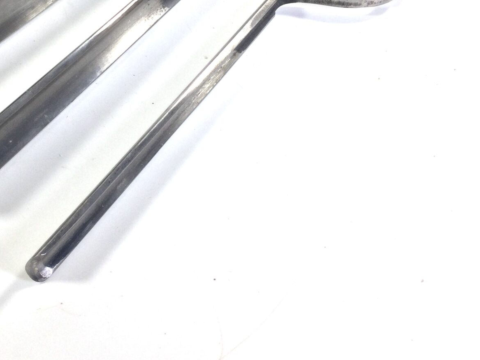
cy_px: 72
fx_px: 707
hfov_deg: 36.4
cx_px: 105
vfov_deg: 28.0
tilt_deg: -39.1
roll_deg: -0.6
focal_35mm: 51
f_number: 2.4
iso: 25
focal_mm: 3.3
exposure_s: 1/100
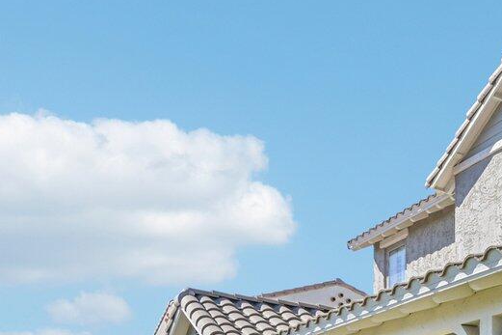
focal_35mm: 55
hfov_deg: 32.3
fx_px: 767
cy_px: 453
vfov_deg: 21.8
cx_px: 540
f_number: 8
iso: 500
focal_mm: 14
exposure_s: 1/1250
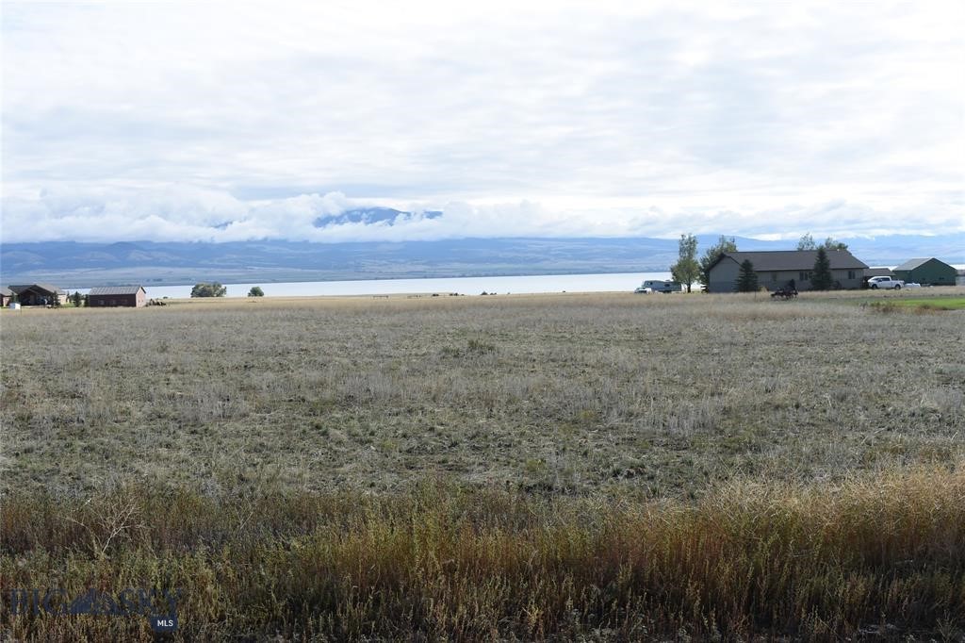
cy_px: 322
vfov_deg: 30.8
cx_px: 482
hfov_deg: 45.0
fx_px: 1166
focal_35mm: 44
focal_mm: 29
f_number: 8
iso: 100
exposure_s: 1/250
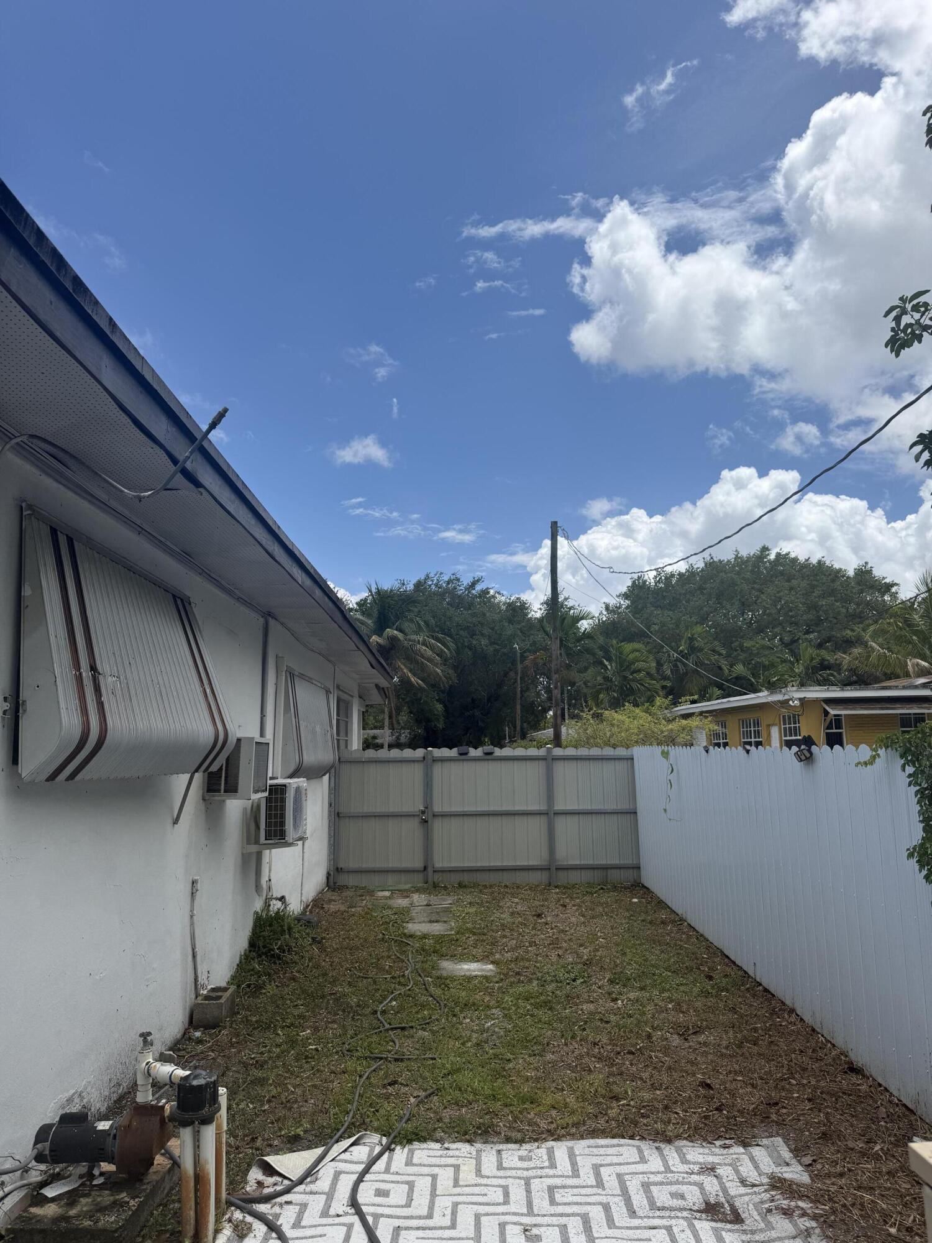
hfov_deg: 56.8
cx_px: 466
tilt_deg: +9.6
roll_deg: +1.0
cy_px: 622
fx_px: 862
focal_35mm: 24
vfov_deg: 71.6
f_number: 1.78
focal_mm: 6.76
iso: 80
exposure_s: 1/7353
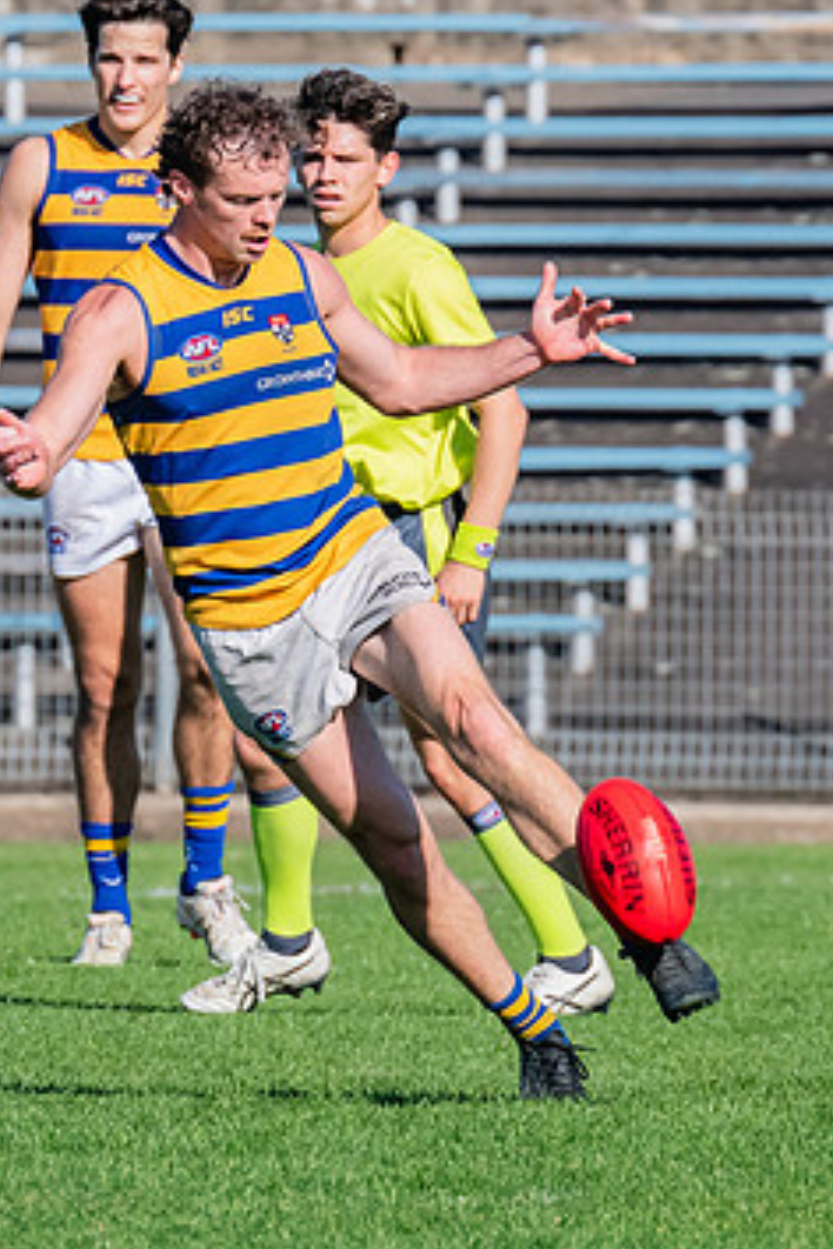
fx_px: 42827
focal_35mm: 1234
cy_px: 689
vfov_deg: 1.7
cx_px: 322
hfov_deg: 1.1
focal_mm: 420
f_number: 10
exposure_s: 1/1600
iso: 800
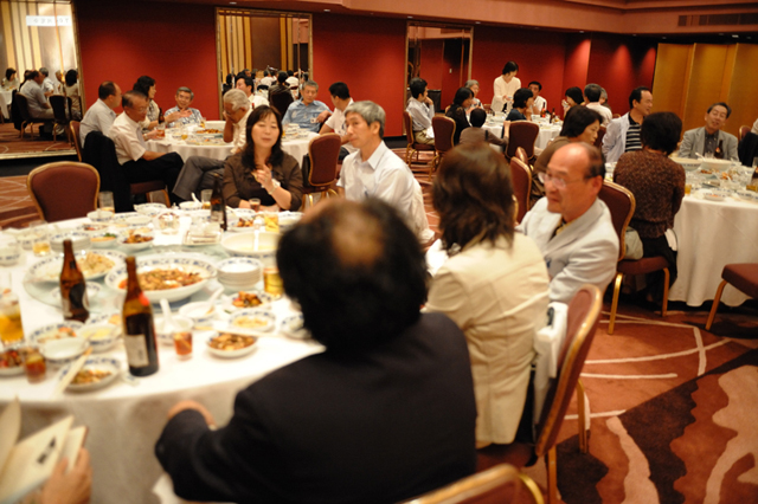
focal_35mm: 28
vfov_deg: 46.4
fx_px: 589
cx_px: 379
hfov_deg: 65.5
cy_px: 252
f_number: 2.8
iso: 4500
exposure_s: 1/125
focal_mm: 28
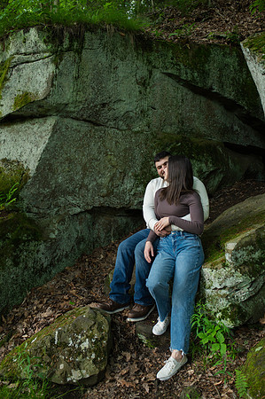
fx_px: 387
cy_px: 200
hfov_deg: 37.8
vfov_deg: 54.5
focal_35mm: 35
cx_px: 132
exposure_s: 1/320
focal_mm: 35
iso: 1000
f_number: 3.5
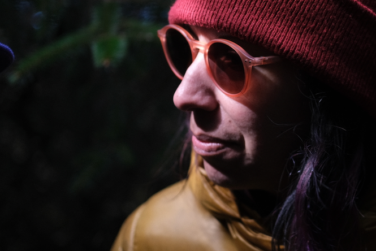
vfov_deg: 13.4
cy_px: 83
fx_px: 1066
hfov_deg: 19.5
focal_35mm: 102
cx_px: 357
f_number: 2
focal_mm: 35
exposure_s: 1/420
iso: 160
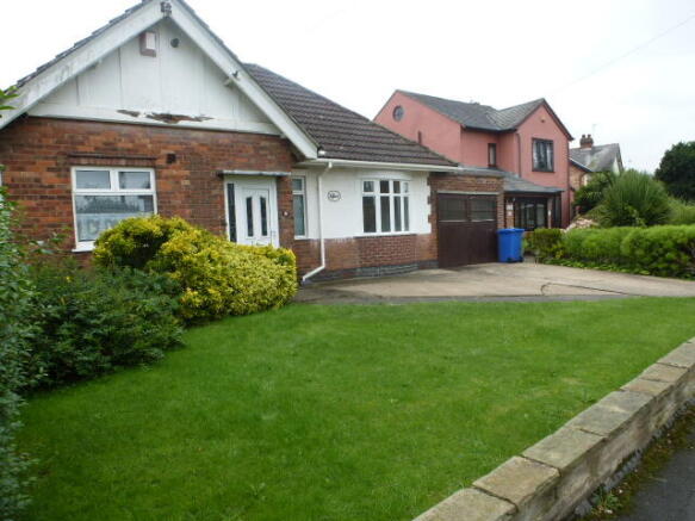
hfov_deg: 69.4
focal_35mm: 25
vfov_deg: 54.9
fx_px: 502
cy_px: 260
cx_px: 348
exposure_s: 1/250
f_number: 4
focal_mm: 4.3
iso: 100
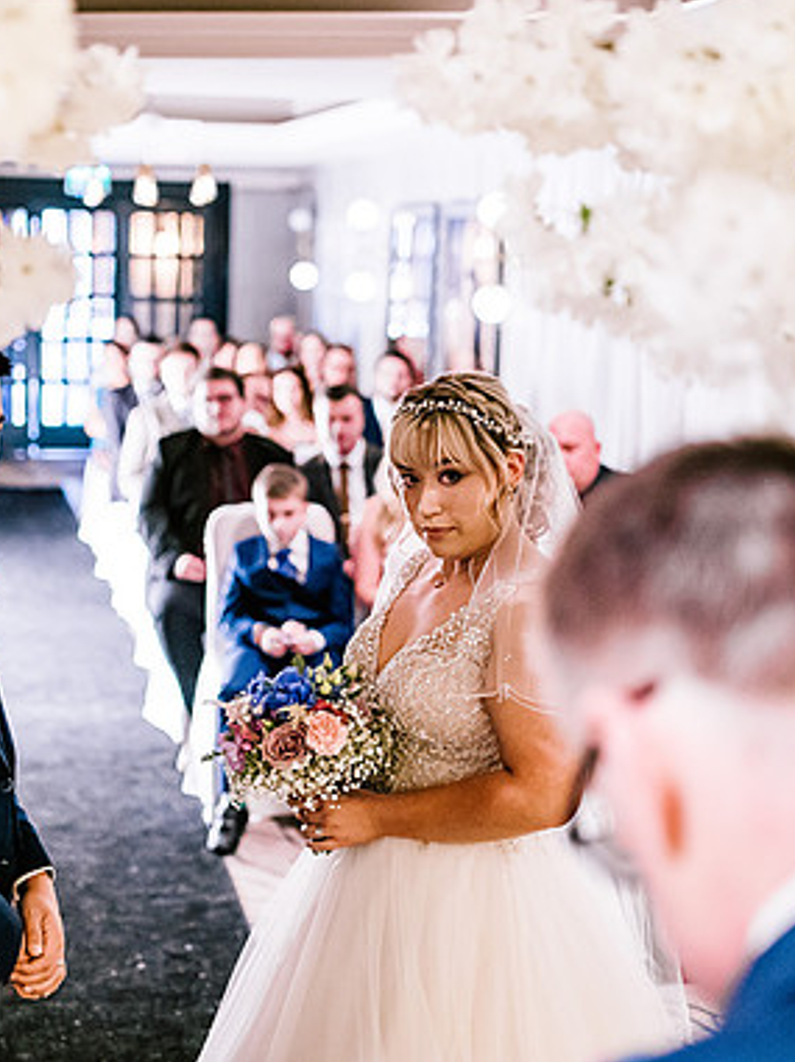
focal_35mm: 52
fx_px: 1595
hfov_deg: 27.7
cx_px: 234
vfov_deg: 36.9
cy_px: 525
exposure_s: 1/250
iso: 3200
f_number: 1.6
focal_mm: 35
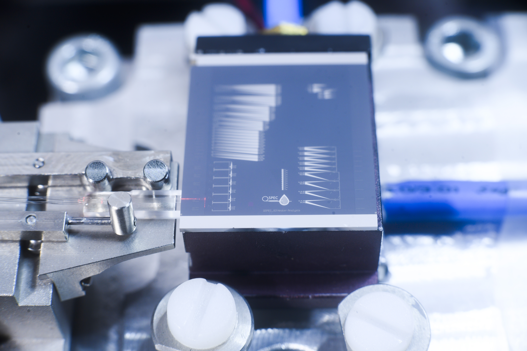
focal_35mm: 50
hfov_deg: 39.6
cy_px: 176
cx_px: 264
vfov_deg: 27.0
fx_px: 732
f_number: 10
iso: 320
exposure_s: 1/40
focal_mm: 50
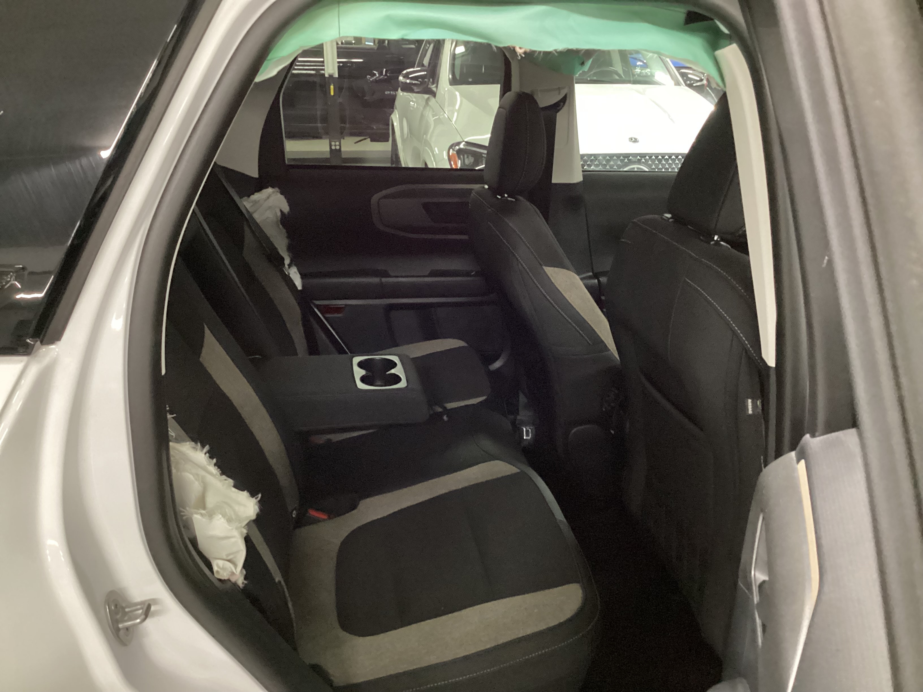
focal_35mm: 31
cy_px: 346
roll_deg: -0.5
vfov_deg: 45.4
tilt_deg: -21.5
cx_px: 462
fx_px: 827
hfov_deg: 58.4
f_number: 2.4
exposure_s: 1/20
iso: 640
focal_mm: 3.3
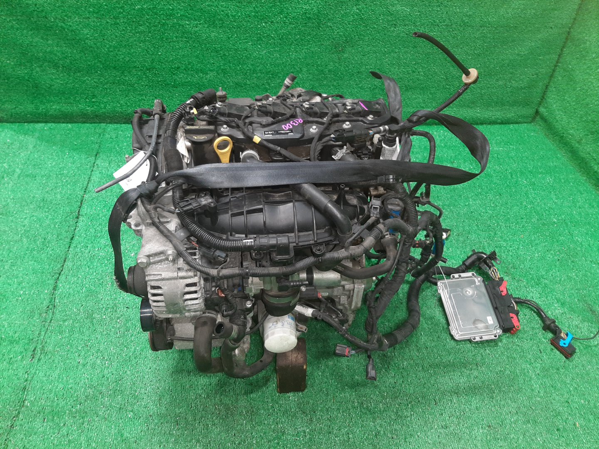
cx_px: 300
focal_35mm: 26
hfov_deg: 67.3
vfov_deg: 53.1
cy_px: 224
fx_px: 450
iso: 168
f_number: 1.7
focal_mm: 3.93
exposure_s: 1/50
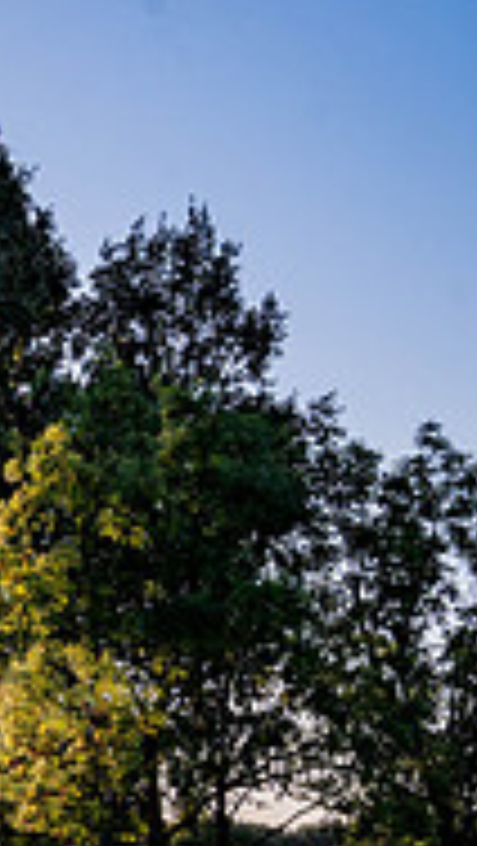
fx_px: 2604
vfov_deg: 18.2
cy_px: 734
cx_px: -738
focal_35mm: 116
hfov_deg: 9.2
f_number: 8
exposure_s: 1/400
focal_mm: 36
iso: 200
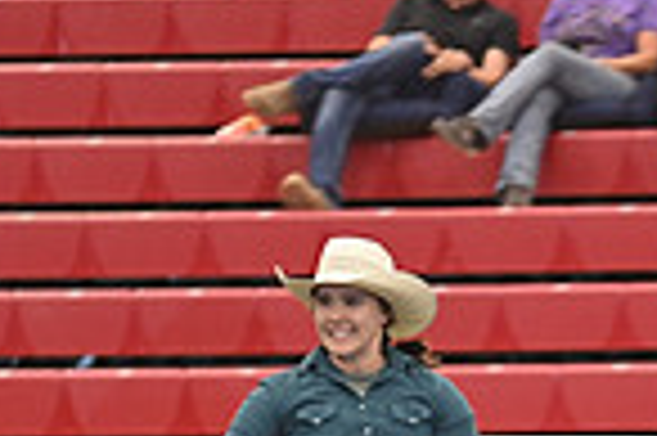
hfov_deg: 2.6
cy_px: 784
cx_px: 585
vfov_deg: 1.7
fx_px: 14529
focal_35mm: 797
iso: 1600
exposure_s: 1/250
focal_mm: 200
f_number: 3.2
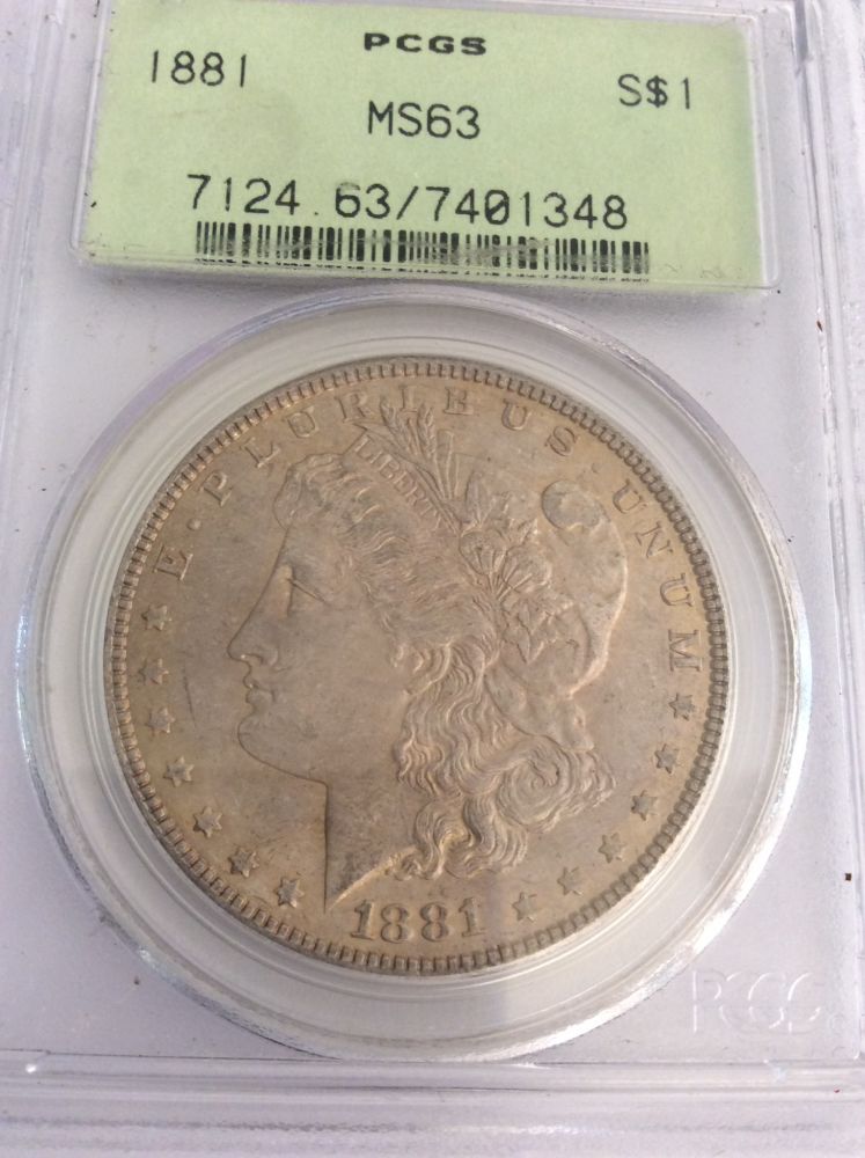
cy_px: 579
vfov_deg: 56.9
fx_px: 1069
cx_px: 432
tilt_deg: -75.6
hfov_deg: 44.1
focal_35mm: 32
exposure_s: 1/24
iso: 100
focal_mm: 3.3
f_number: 2.4
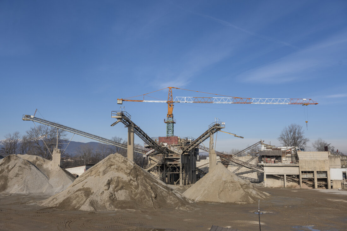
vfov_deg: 41.1
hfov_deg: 58.7
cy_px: 116
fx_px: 308
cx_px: 174
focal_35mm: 32
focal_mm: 32
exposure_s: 1/2000
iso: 250
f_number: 6.3
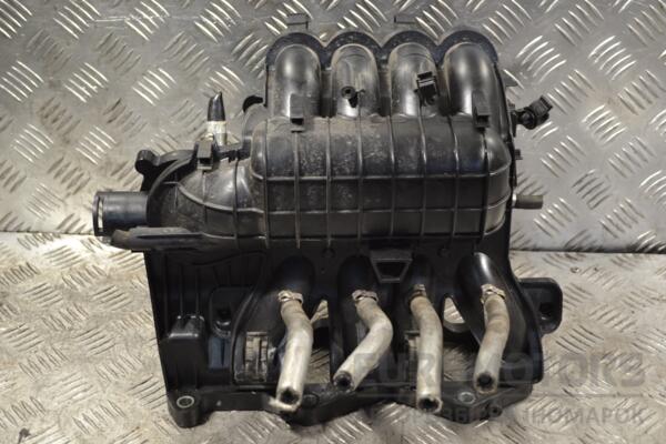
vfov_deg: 25.1
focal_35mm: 54
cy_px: 222
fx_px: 999
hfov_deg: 36.9
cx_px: 333
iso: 320
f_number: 5
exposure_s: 1/30
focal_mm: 36
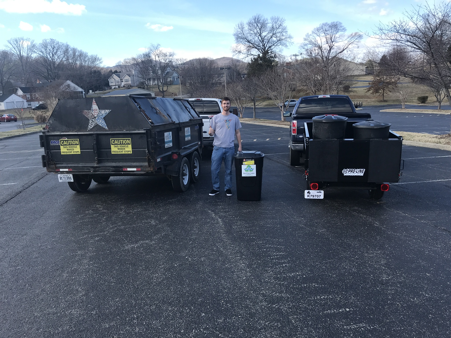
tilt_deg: -10.0
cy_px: 169
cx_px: 226
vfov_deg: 49.7
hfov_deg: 63.4
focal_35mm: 28
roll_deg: +3.1
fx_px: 365
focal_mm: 3.99
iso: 20
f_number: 1.8
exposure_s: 1/805
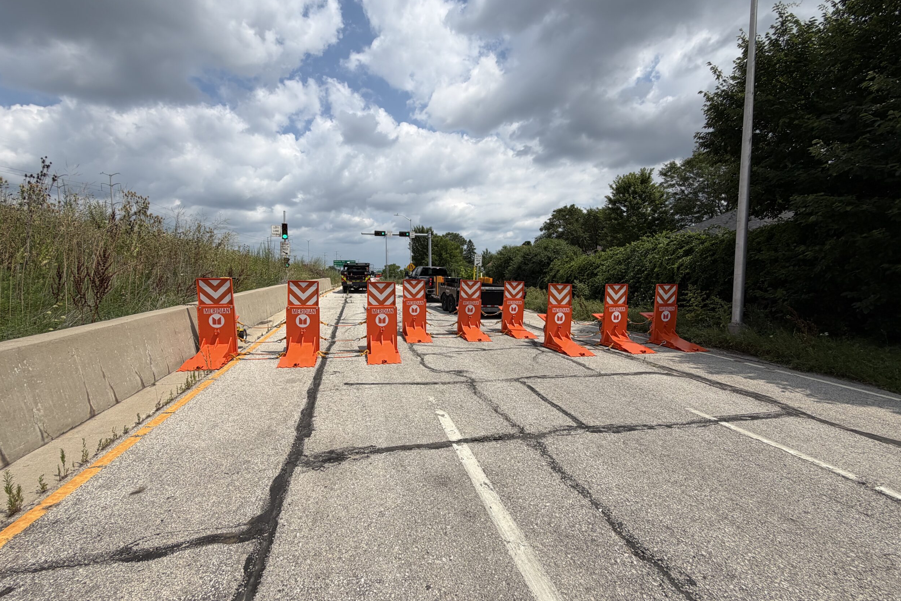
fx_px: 375
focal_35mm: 15
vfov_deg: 77.3
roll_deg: +1.1
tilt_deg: -3.8
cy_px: 304
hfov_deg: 100.4
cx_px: 440
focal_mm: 2.22
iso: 20
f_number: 2.2
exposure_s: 1/1572
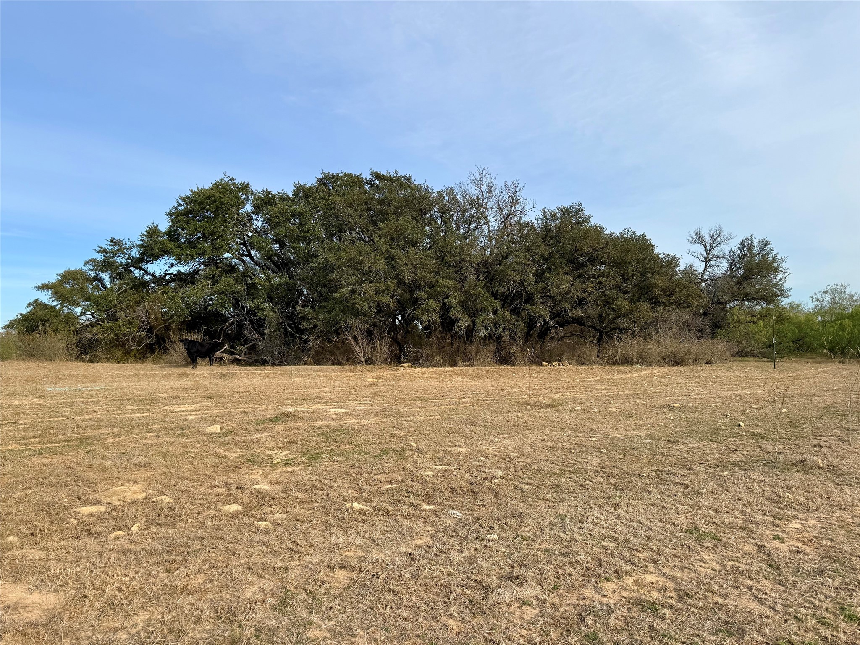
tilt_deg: +2.5
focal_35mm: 24
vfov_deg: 56.8
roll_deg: +0.1
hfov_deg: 71.6
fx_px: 596
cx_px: 430
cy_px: 322
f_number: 1.78
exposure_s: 1/3279
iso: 80
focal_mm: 6.76
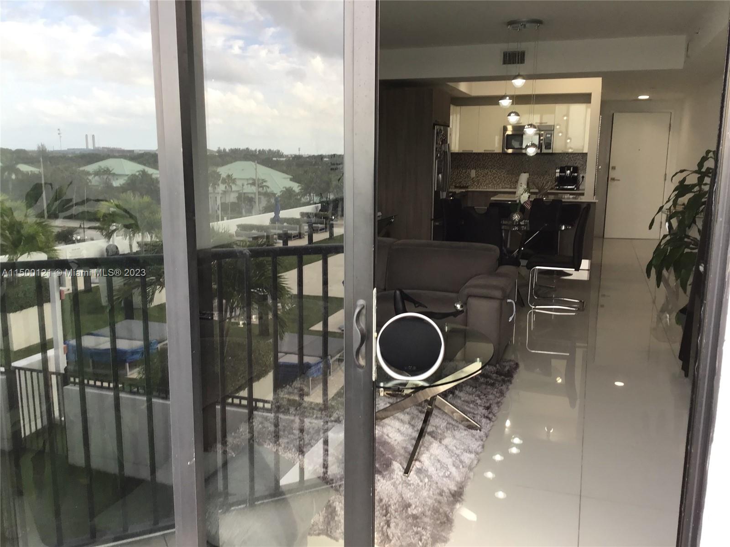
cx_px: 365
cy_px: 274
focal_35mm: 31
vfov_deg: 45.4
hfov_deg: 58.4
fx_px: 654
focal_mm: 3.3
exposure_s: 1/60
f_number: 2.4
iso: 32
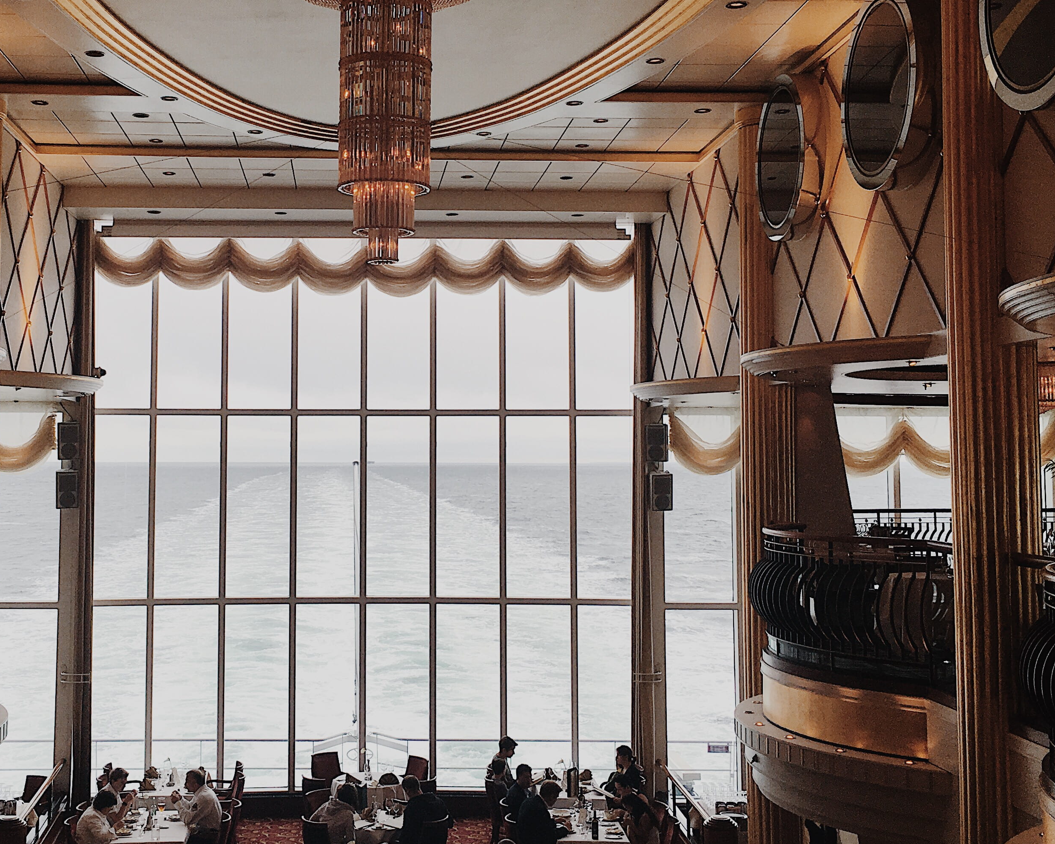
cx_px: 376
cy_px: 357
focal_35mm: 46
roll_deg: -1.5
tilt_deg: +3.9
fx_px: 1436
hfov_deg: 40.0
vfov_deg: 32.7
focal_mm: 4.15
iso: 32
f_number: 2.2
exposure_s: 1/100
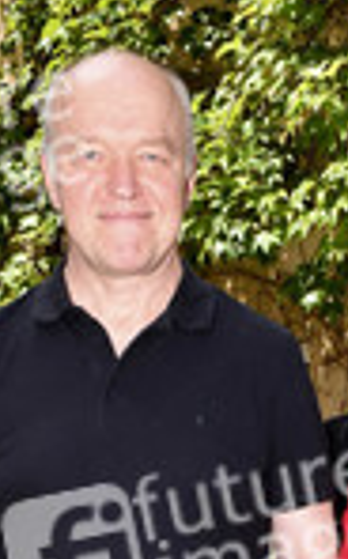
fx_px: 1386
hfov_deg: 14.2
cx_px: 306
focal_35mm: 91
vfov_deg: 20.8
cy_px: 729
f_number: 10
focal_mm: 22
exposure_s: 1/160
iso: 320
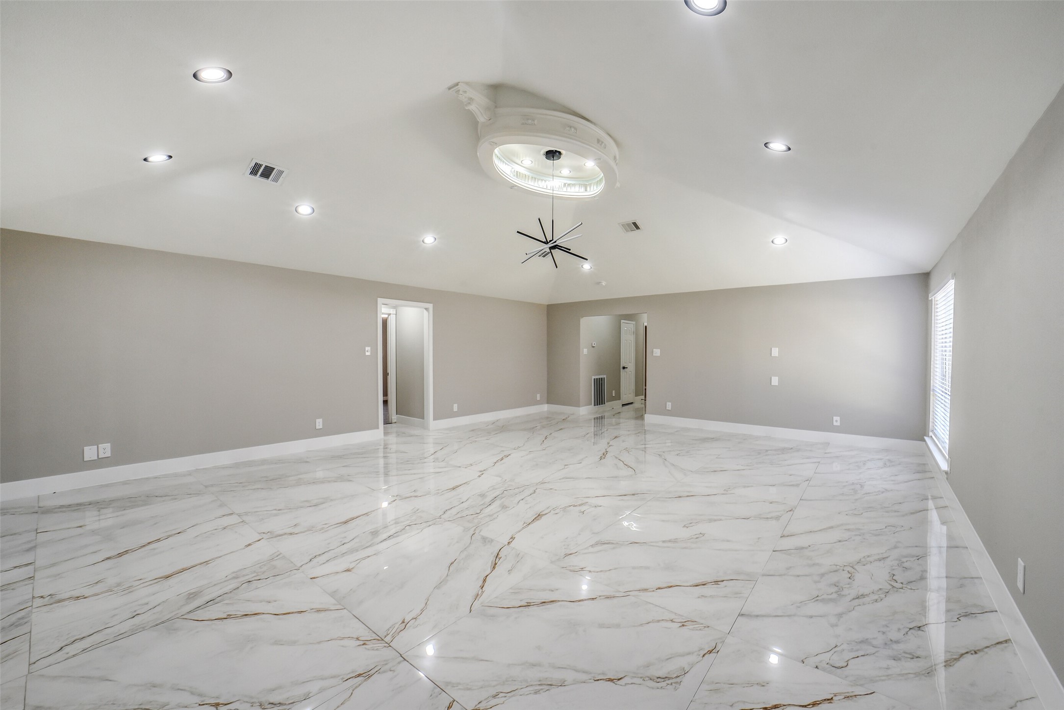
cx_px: 532
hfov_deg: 104.2
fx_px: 414
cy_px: 355
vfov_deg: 81.2
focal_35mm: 14
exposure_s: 1/100
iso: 500
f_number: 11
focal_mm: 14
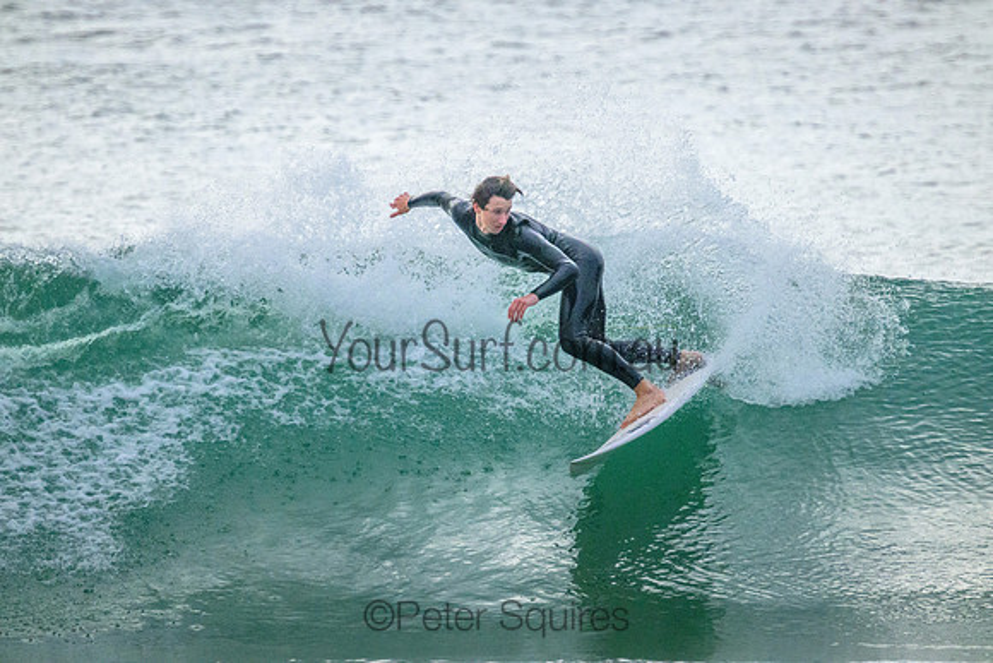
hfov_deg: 2.6
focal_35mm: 800
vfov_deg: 1.7
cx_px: 496
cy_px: 332
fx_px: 22071
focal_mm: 800
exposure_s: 1/2000
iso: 9000
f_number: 11
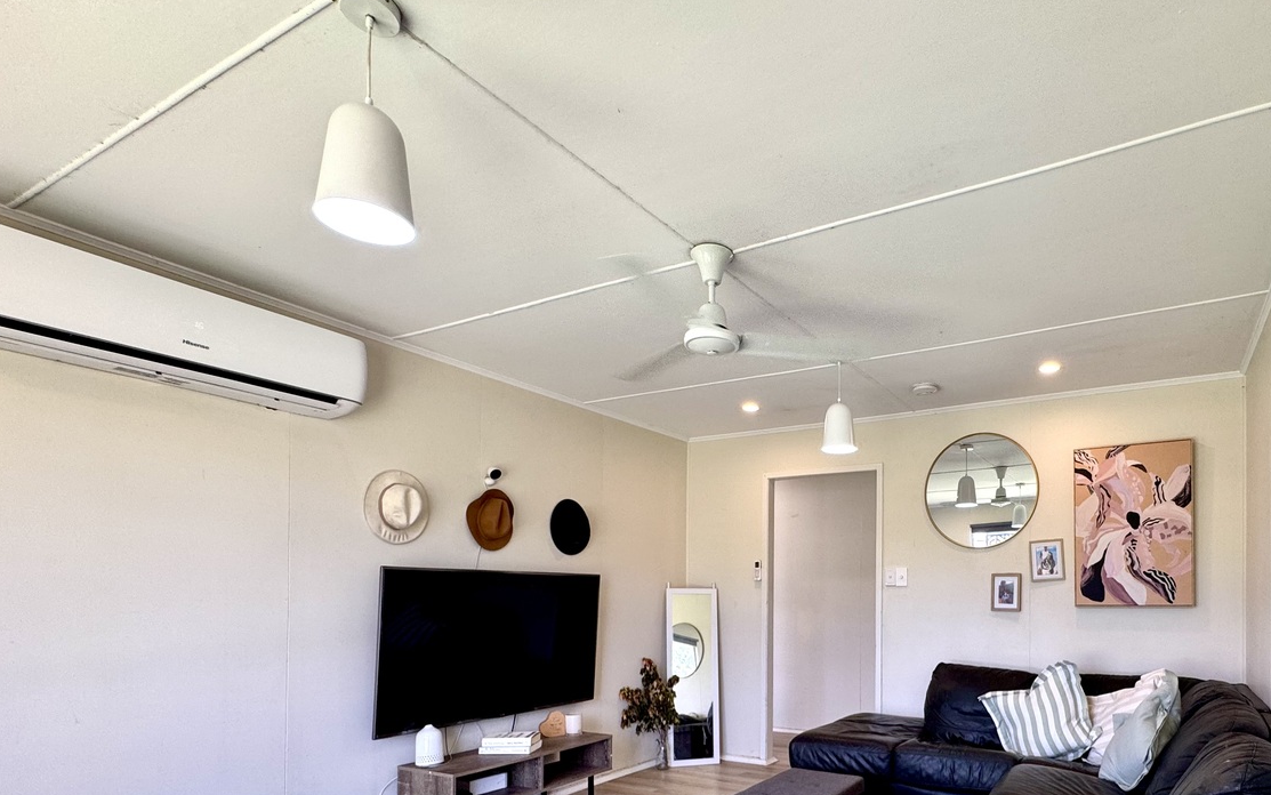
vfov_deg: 56.8
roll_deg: +0.2
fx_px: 693
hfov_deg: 83.0
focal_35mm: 20
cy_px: 593
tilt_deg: +0.1
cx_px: 814
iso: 64
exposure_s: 1/100
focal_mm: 2.22
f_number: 2.2
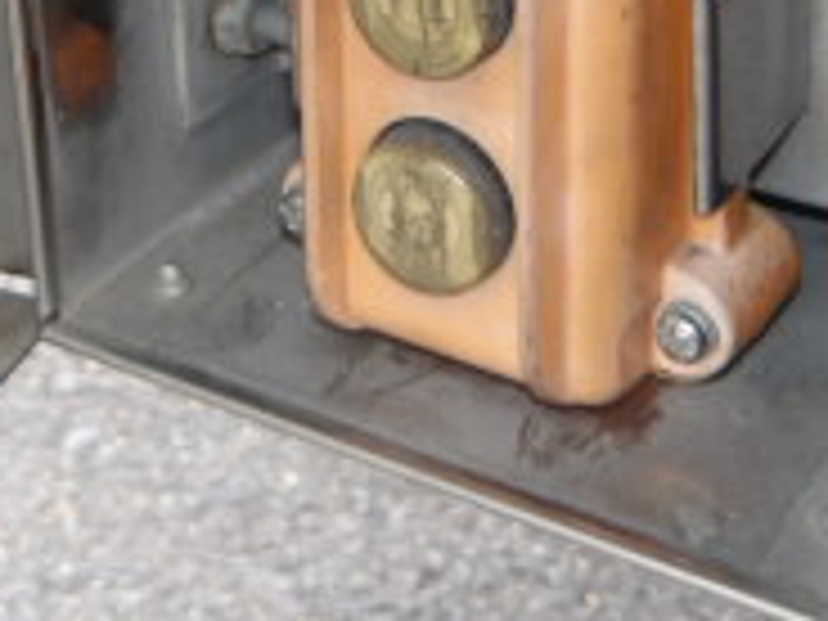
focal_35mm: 94
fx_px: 2248
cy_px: -382
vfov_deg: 14.4
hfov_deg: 20.4
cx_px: 81
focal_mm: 4.9
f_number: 3
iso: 100
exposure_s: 1/111
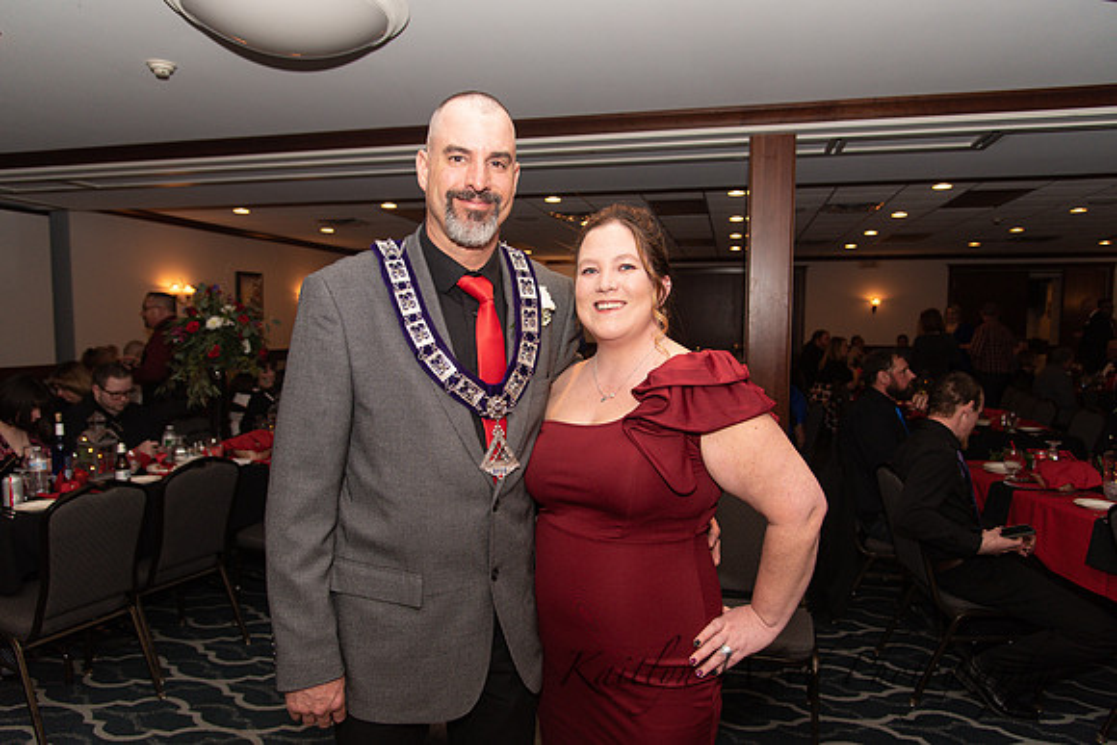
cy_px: 372
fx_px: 745
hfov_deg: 73.7
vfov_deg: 53.2
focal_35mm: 24
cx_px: 558
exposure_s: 1/200
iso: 800
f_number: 4
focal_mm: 24
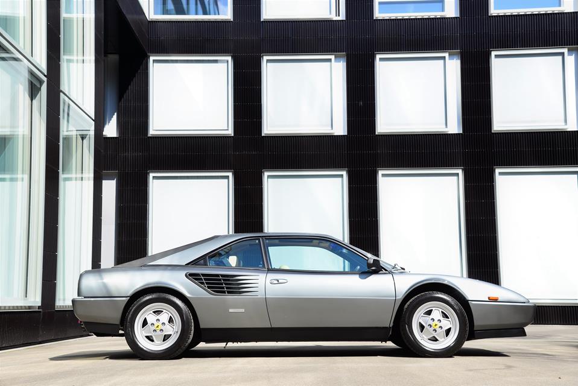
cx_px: 289
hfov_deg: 38.2
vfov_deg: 26.0
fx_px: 835
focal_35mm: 52
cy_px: 193
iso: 100
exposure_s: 1/125
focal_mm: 52
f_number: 8
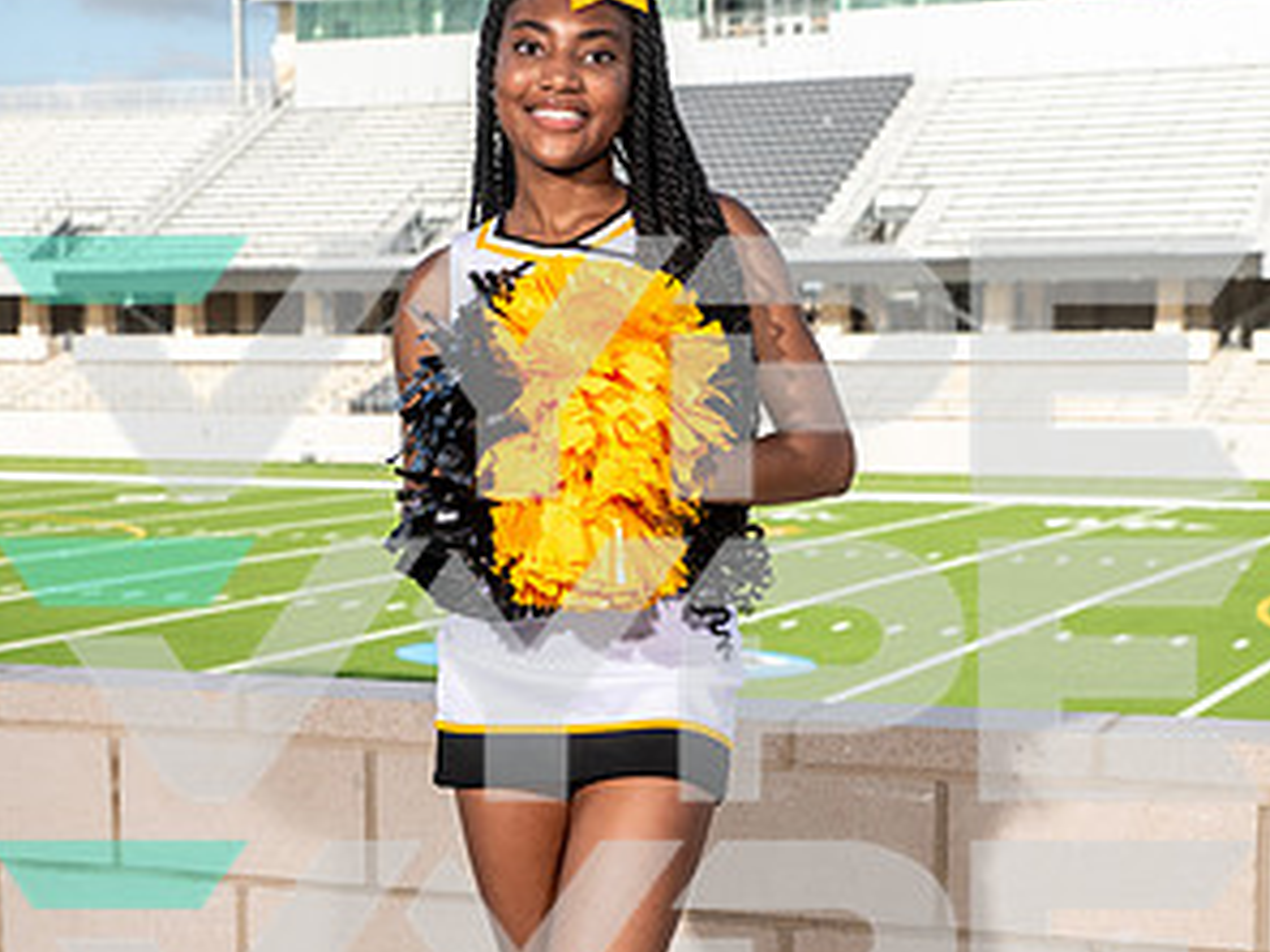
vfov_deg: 20.1
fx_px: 2678
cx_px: 631
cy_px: 673
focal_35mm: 73
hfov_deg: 26.7
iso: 100
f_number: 7.1
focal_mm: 50
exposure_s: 1/320
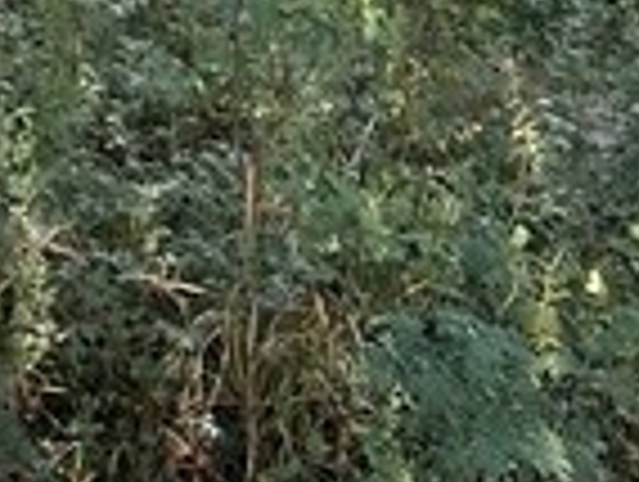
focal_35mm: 187
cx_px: -990
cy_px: -1081
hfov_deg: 9.2
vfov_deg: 7.0
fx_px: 3458
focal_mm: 5.7
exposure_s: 1/1089
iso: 50
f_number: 1.5
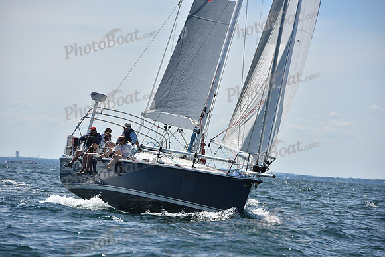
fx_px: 2086
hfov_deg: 10.5
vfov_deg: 7.0
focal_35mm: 195
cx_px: 192
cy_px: 128
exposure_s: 1/1600
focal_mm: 195
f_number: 8
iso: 250
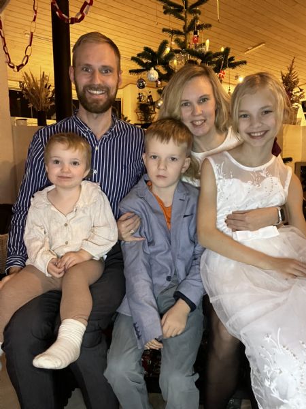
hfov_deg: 46.8
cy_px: 204
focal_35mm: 30
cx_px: 153
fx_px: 354
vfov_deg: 60.0
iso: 800
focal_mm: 2.71
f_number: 2.2
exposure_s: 1/25
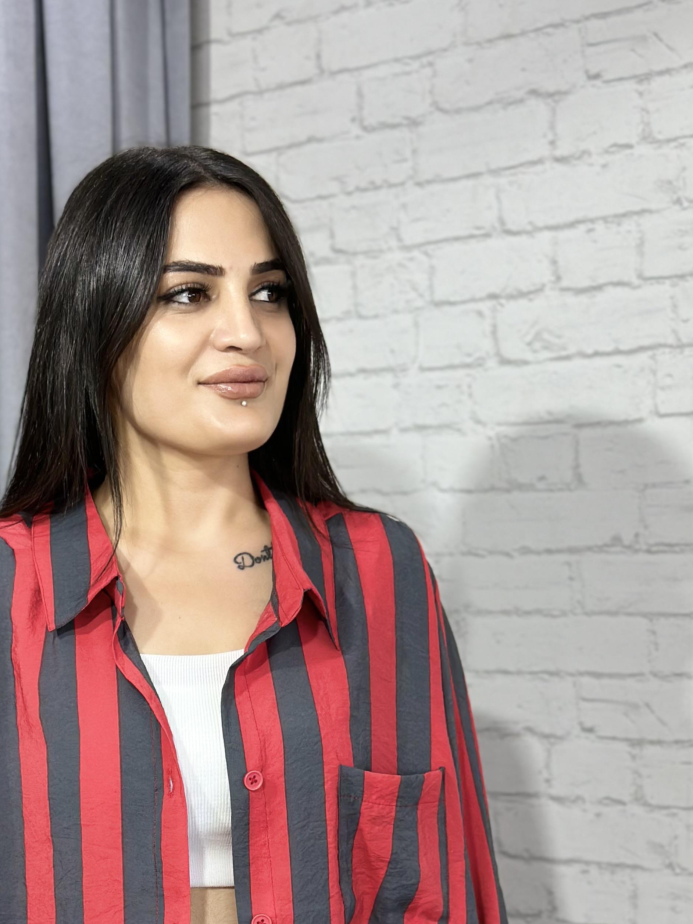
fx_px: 2055
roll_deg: +0.2
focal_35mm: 77
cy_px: 728
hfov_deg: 19.1
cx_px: 228
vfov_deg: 25.0
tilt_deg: -4.1
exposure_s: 1/100
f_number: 1.78
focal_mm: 6.86
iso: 125
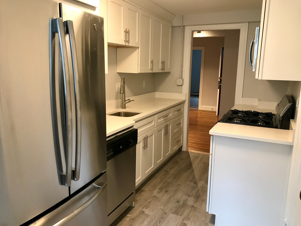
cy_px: 113
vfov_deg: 49.7
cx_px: 150
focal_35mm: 28
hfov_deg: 63.4
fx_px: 243
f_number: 1.8
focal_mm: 3.99
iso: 40
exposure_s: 1/20
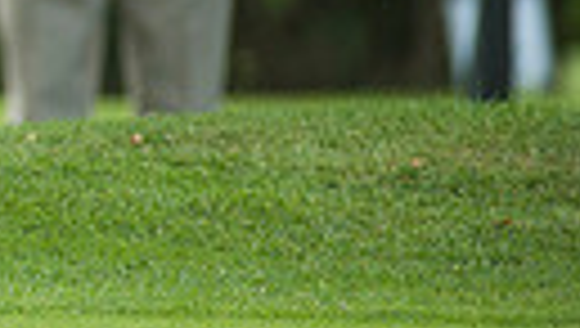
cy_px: -382
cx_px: -688
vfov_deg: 0.9
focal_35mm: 1410
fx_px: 21716
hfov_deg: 1.5
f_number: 4
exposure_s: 1/800
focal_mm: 300
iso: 400
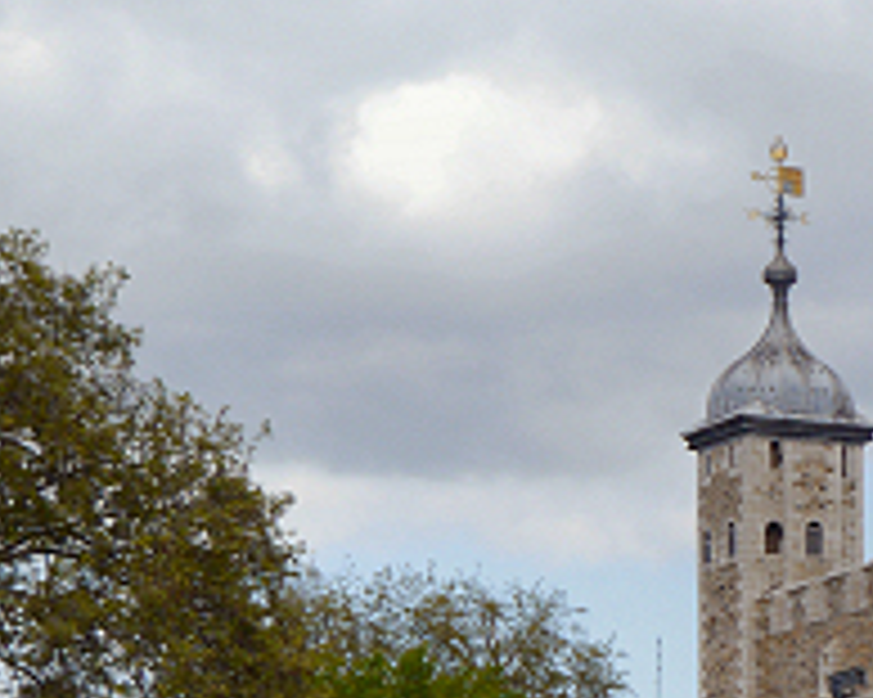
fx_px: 6998
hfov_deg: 7.0
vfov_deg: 5.7
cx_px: 1242
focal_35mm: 271
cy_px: 957
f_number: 8
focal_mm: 42
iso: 200
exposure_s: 1/250
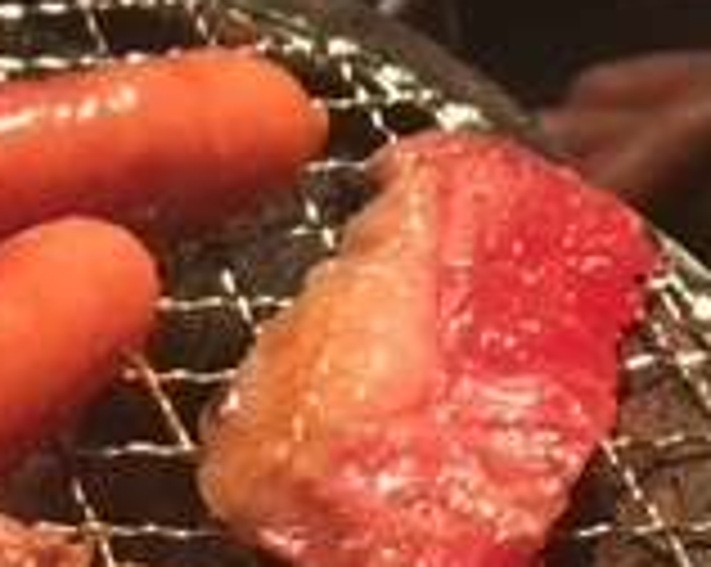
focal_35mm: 115
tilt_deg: -45.0
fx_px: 2417
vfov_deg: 12.9
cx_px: -392
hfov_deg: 15.3
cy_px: 765
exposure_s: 1/30
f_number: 2.2
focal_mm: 4.15
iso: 160
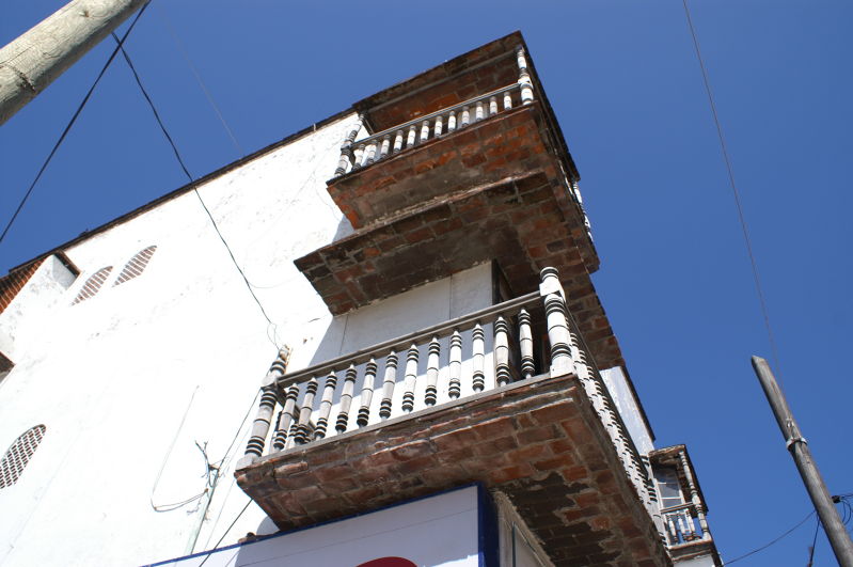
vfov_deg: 43.5
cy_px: 284
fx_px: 710
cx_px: 426
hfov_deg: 62.0
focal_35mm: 30
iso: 100
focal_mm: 20
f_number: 8
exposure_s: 1/250
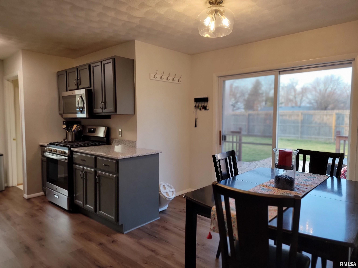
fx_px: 248
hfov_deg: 71.6
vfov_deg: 56.8
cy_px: 134
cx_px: 179
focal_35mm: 24
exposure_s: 1/120
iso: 250
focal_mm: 6.7
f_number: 1.8
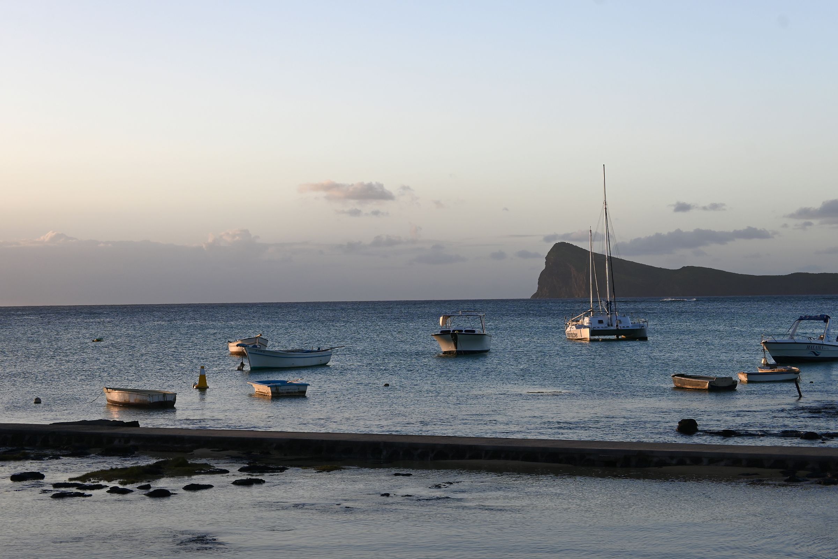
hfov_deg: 27.0
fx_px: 1746
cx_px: 419
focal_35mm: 75
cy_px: 280
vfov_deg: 18.2
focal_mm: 50
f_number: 6.3
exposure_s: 1/125
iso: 100
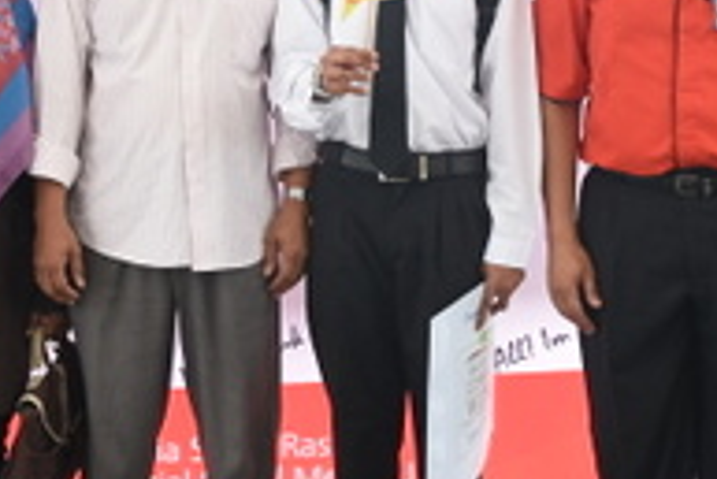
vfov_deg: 9.2
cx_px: 293
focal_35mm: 149
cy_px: 26
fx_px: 2970
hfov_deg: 13.8
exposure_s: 1/160
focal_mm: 30
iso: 320
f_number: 4
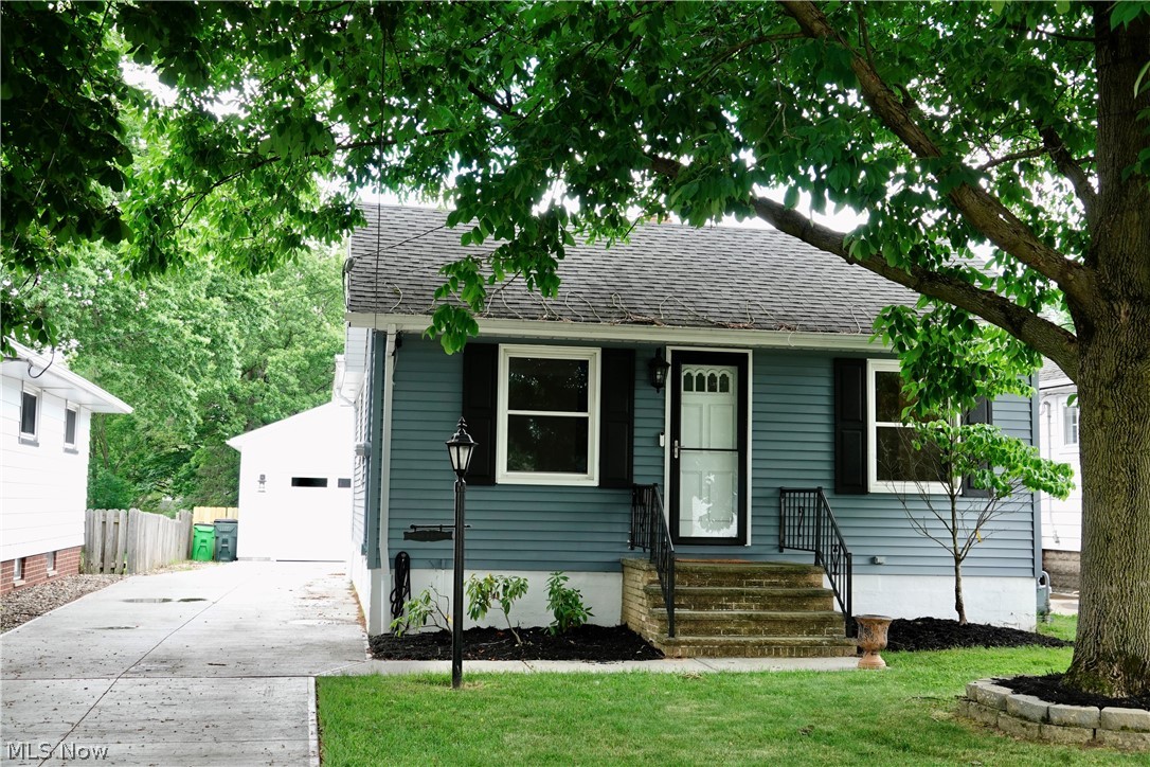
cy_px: 384
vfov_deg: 31.2
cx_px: 575
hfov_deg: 45.4
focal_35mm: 43
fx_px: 1374
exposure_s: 1/100
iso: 100
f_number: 3.2
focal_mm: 15.73
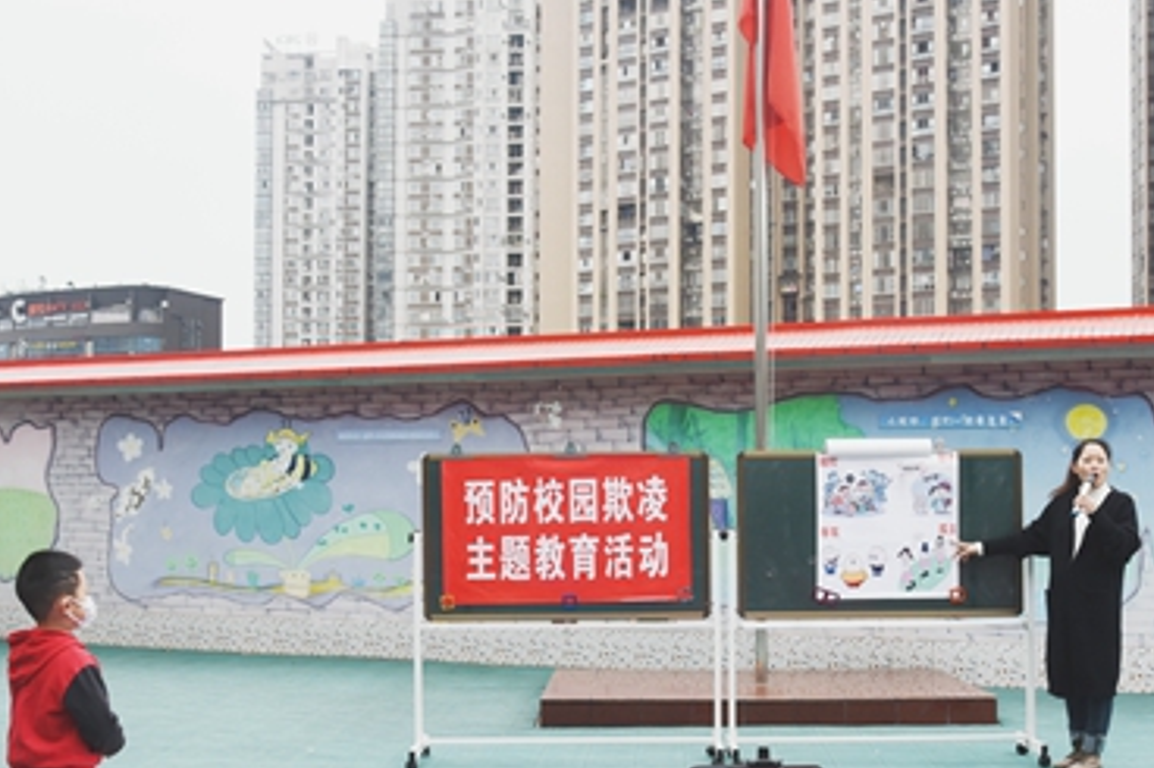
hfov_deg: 41.9
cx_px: 605
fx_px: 1506
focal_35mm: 47
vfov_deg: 28.4
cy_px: 516
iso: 640
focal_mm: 27
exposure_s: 1/200
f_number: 7.1
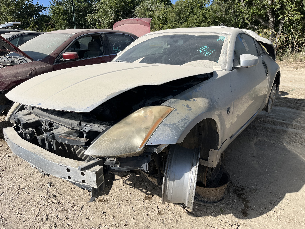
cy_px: 114
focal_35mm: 26
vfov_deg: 53.1
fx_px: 229
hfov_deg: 67.3
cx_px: 152
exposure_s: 1/4016
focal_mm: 5.1
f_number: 1.6
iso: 50
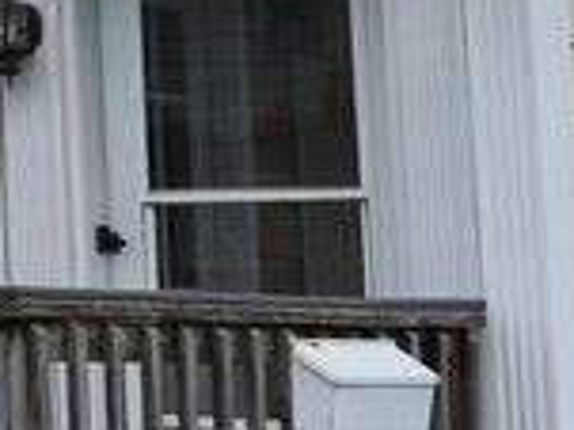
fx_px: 2585
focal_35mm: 156
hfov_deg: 10.5
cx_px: -912
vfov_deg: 9.4
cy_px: -107
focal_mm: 5.4
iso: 80
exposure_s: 1/1620
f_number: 1.8
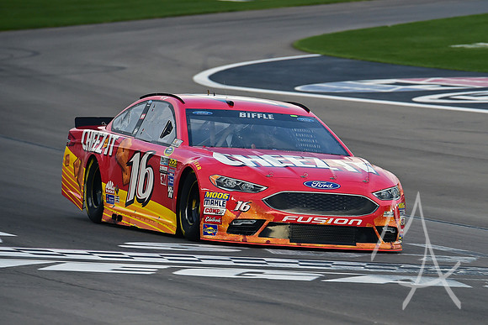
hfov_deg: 10.3
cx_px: 244
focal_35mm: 200
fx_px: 2712
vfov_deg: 6.9
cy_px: 162
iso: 1600
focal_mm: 200
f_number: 6.3
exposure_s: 1/1250
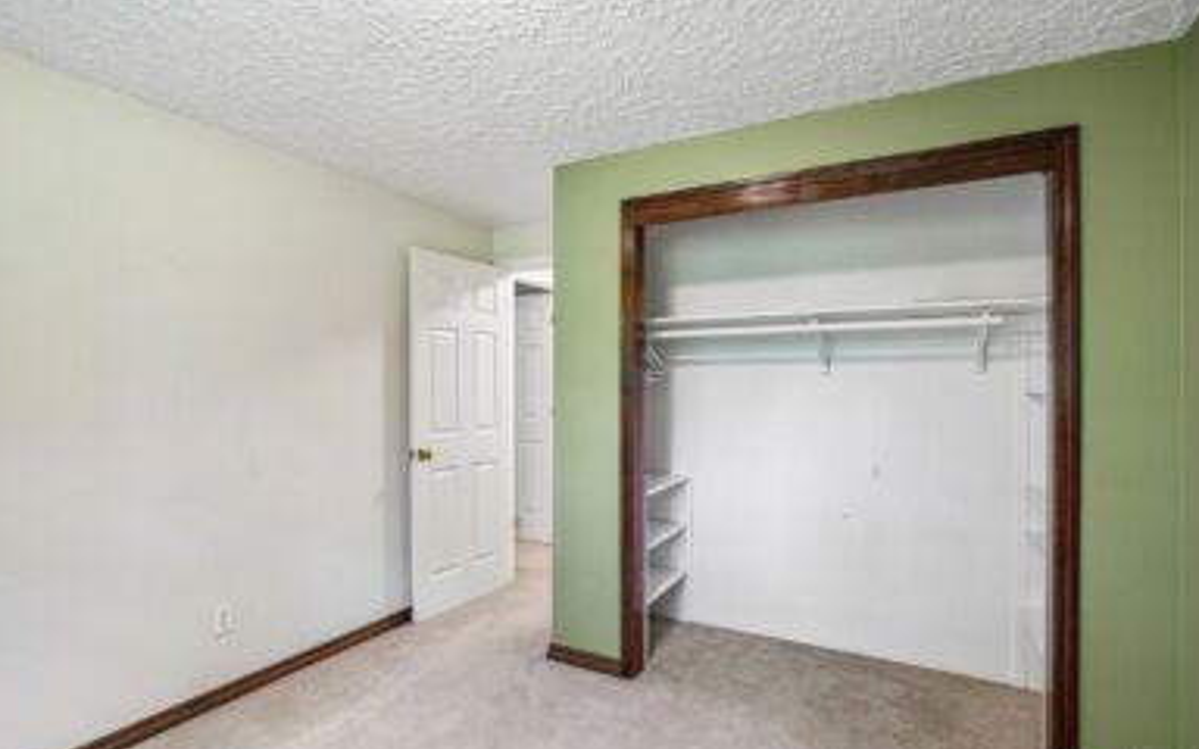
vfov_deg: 68.0
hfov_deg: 94.4
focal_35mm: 17
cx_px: 593
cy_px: 389
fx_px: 556
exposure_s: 1/4
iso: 400
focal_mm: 16
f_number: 8
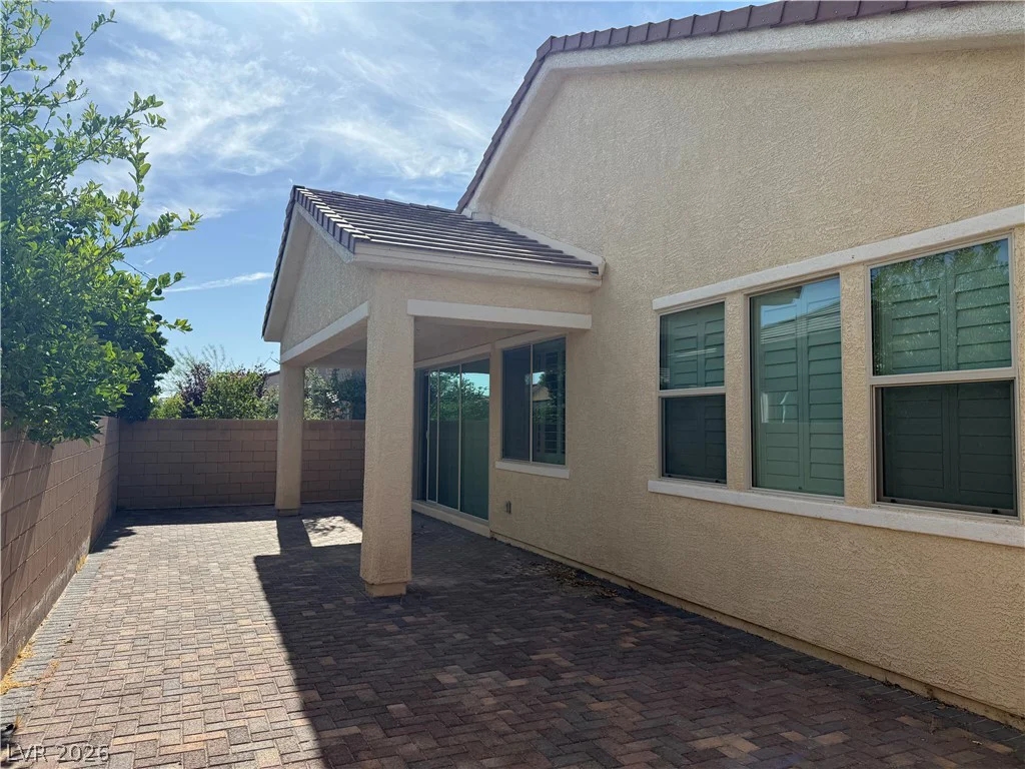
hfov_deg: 71.6
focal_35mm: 24
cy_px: 384
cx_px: 512
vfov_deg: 56.8
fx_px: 711
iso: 100
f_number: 1.78
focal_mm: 6.76
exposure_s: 1/6173
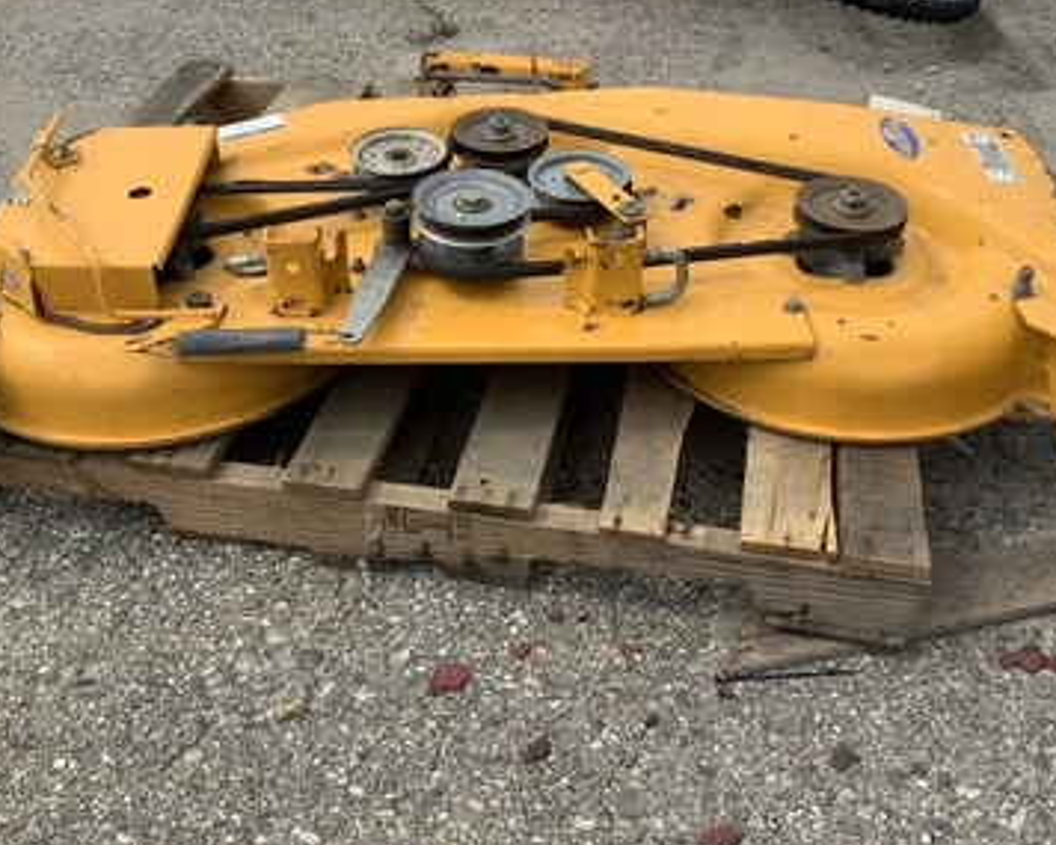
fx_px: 1063
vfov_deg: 43.4
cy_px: 430
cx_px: 528
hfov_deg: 52.8
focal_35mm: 34
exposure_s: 1/876
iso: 25
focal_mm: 3.3
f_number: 2.4
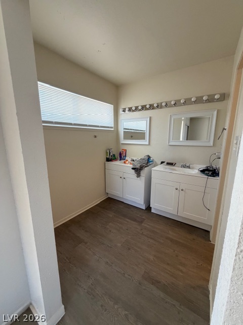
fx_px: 131
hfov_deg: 85.7
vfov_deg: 102.1
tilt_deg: -8.2
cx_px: 122
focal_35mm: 14
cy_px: 162
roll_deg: +0.6
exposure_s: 1/102
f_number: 2.2
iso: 320
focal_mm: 2.22
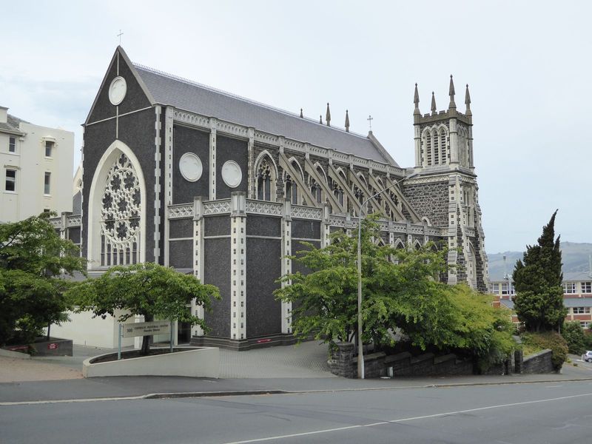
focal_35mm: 36
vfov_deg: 39.7
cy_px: 222
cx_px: 296
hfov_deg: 51.4
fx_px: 616
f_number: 3.7
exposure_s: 1/800
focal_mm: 6.3
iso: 160
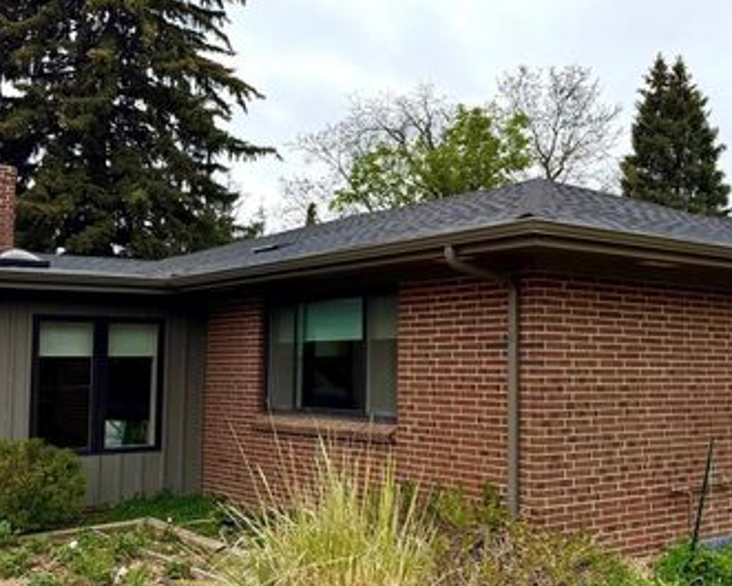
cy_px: 222
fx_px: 910
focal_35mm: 42
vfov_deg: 35.5
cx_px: 478
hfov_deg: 43.3
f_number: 1.78
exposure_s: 1/2525
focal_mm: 6.76
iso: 80
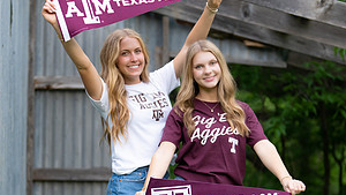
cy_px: 173
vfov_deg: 10.9
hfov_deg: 19.3
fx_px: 1019
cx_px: 164
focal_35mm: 111
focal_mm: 50
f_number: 1.2
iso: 125
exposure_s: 1/640
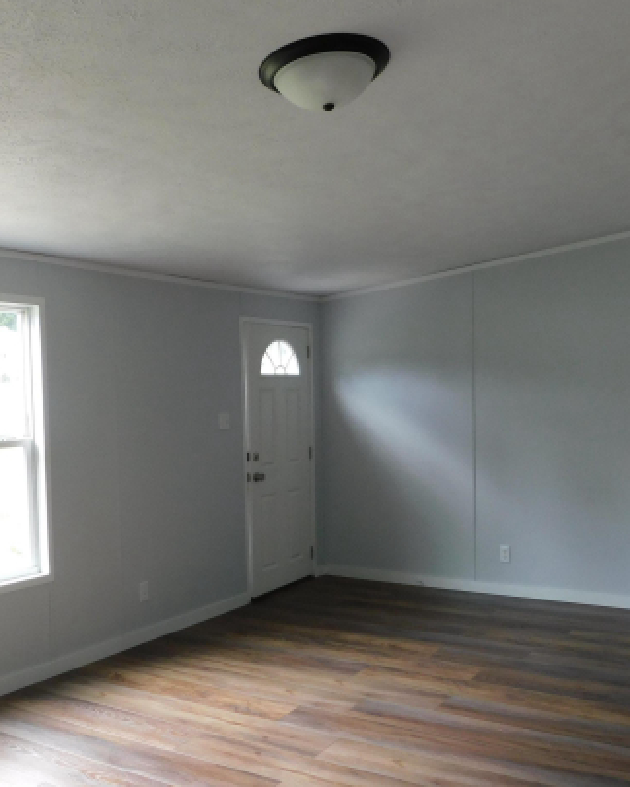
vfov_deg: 49.0
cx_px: 287
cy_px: 433
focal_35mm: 37
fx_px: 862
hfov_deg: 40.1
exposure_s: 1/30
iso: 160
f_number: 3
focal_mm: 4
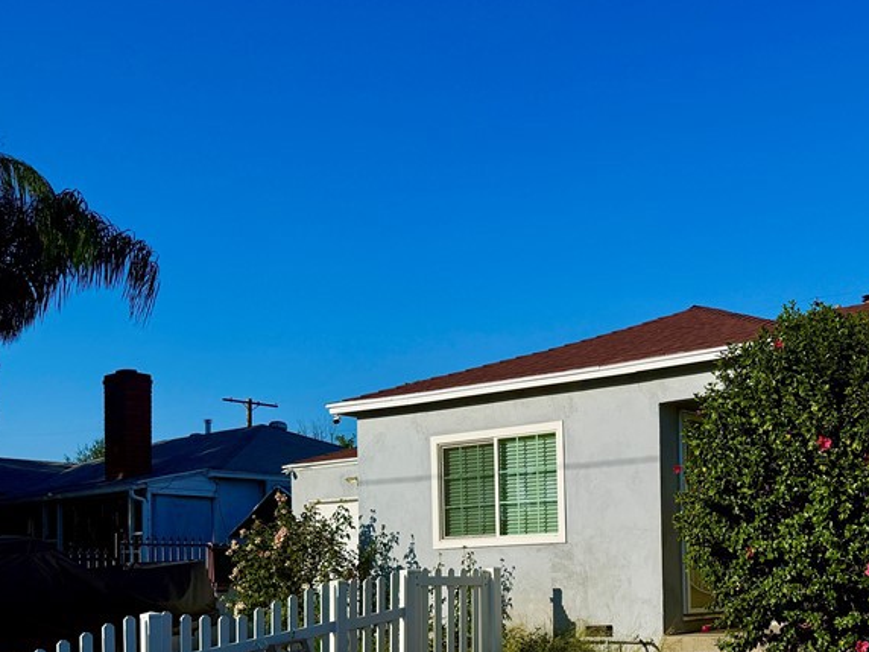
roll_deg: +1.1
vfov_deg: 32.5
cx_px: 719
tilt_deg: +3.9
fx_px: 1079
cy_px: 541
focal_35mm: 43
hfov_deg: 41.6
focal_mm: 6.76
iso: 80
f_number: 1.78
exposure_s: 1/10309
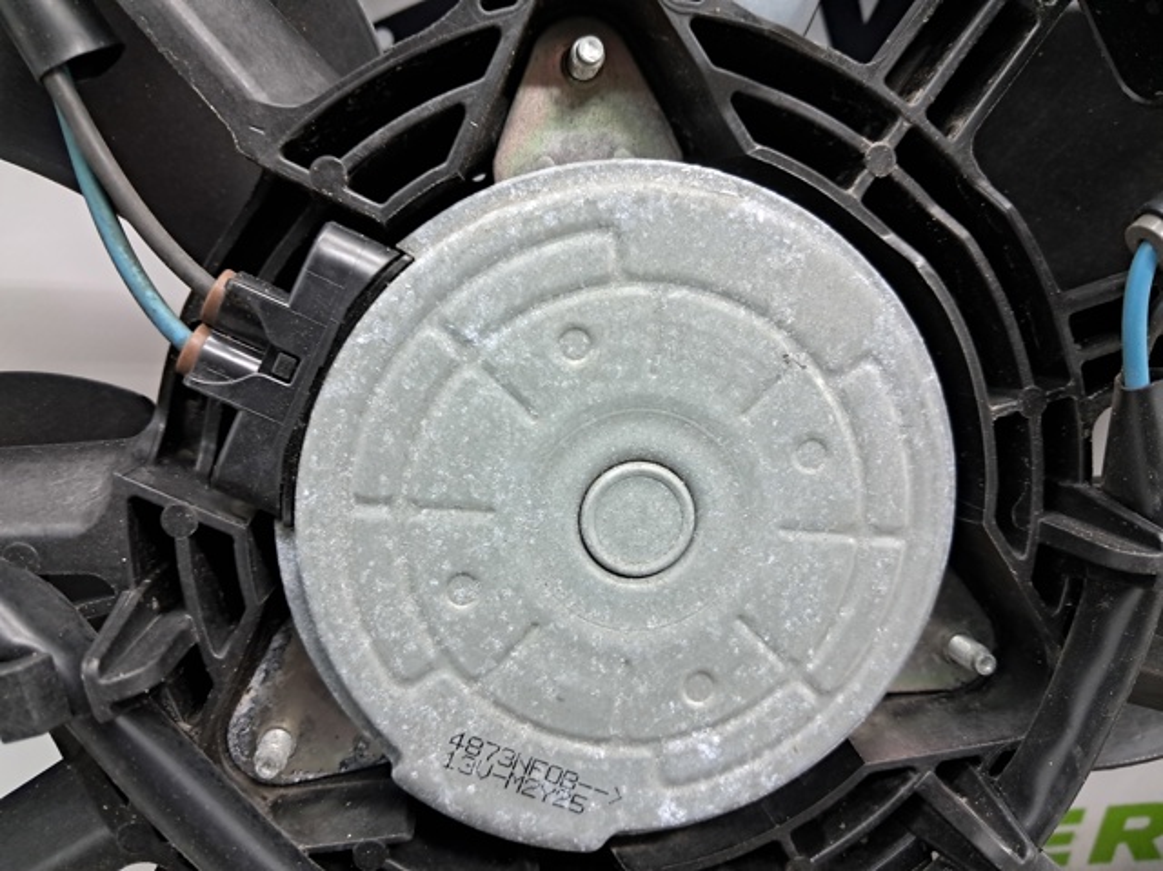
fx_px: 906
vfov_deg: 51.3
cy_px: 436
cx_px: 582
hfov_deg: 65.4
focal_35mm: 27
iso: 320
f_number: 1.8
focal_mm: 4
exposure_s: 1/50
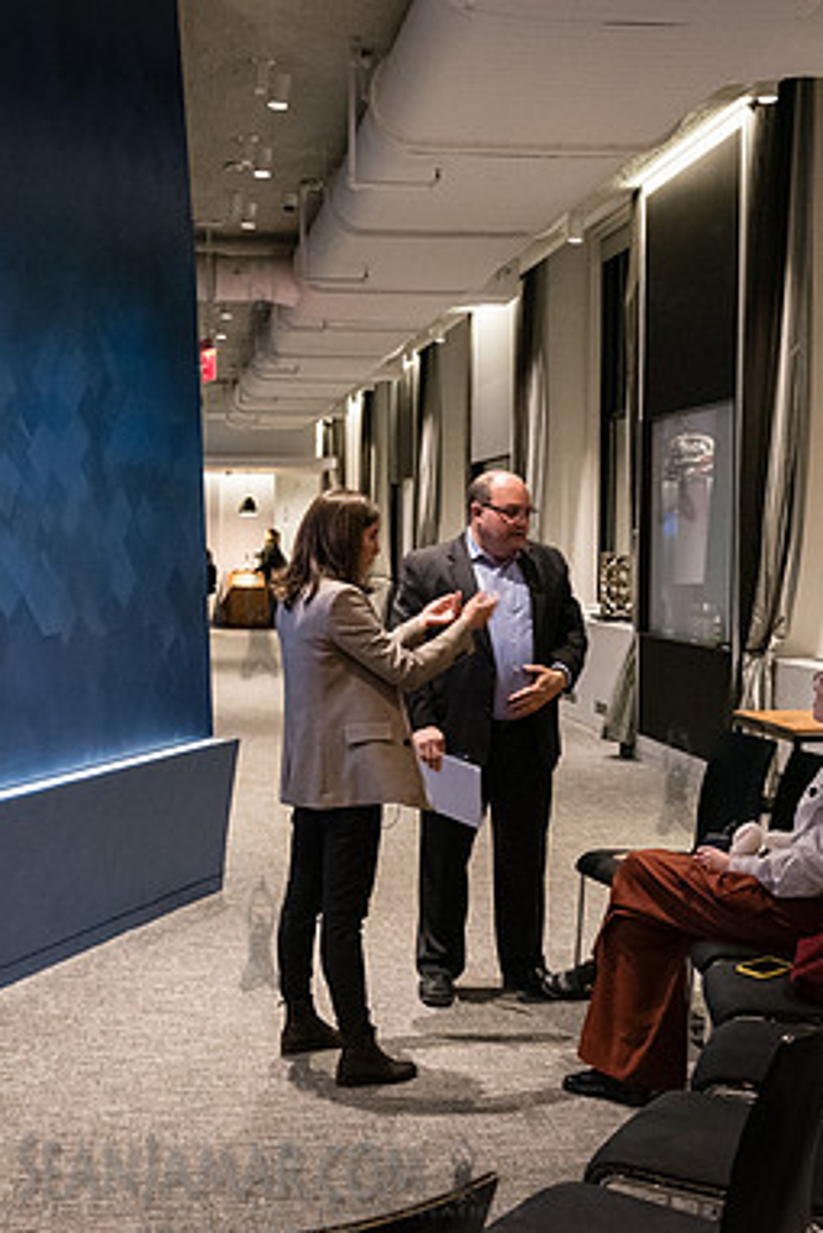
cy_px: 621
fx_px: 1781
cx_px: 258
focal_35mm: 52
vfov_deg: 38.2
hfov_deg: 25.8
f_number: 4
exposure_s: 1/125
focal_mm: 32
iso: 6400
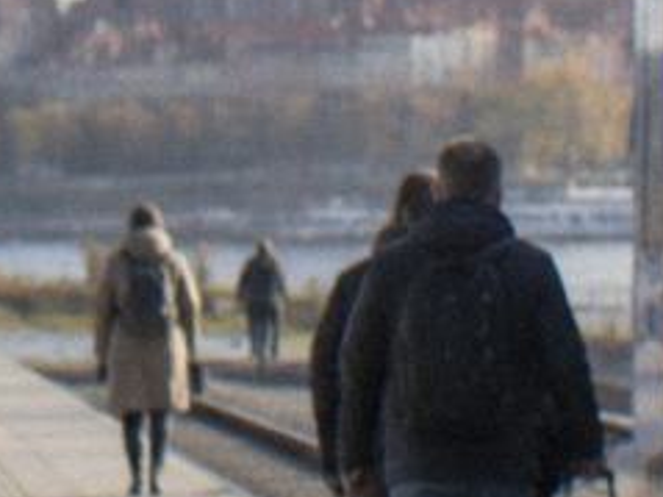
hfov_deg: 10.2
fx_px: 3695
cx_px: 663
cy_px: 311
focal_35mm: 193
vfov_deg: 7.7
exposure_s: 1/1600
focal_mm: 48
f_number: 4
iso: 500
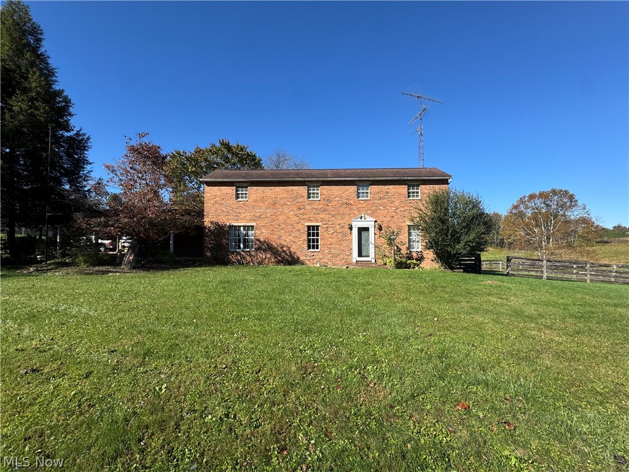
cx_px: 314
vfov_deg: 85.7
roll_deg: -0.2
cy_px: 236
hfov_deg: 102.1
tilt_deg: +1.5
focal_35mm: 14
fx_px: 254
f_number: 2.2
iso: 40
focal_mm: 2.22
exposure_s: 1/1160
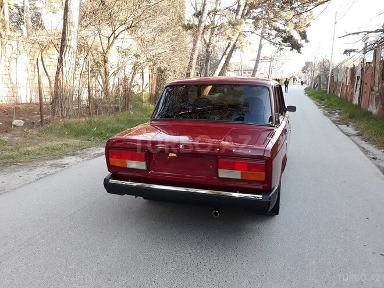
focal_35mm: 27
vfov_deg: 51.4
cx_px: 192
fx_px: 300
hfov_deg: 65.3
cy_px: 144
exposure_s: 1/100
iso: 64
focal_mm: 3.71
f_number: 1.7
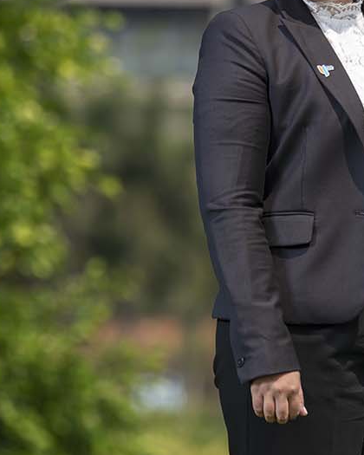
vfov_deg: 5.2
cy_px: 306
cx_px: 362
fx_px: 5023
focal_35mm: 373
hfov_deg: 4.1
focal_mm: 145
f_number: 2.8
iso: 50
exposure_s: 1/200
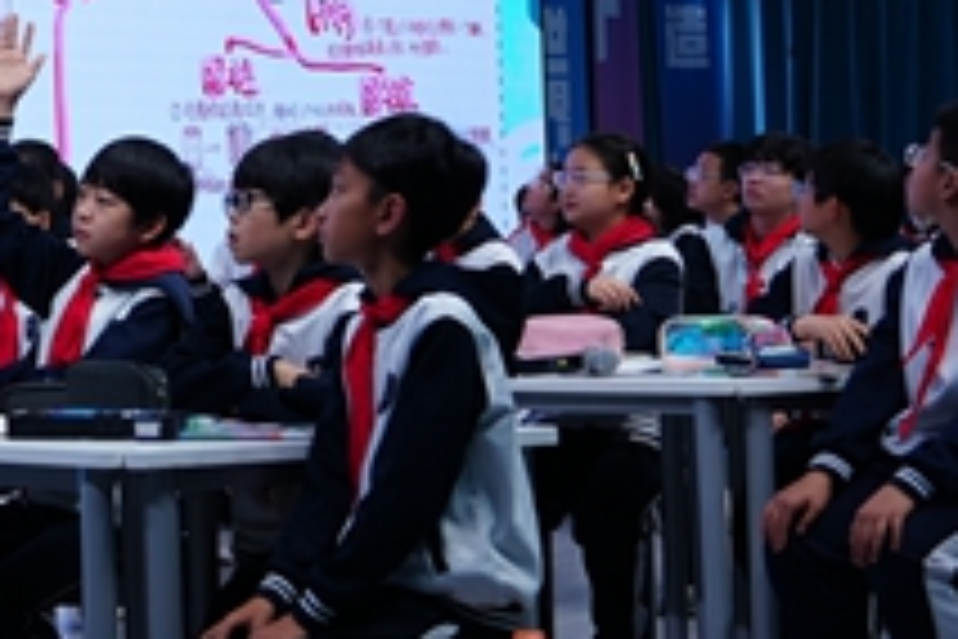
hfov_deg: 24.6
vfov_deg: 17.2
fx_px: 2102
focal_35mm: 79
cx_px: 27
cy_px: 164
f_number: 2.8
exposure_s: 1/200
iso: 250
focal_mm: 28
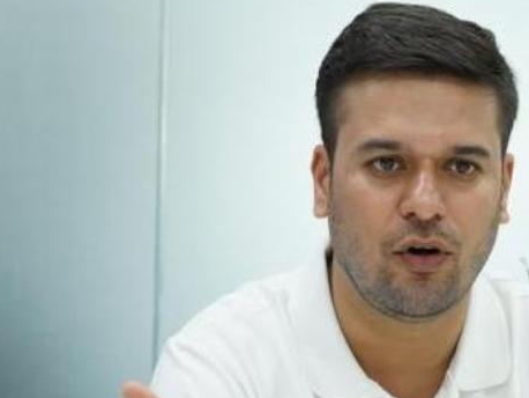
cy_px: 305
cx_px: 477
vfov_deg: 14.5
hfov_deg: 18.9
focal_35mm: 102
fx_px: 1560
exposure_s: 1/160
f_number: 4
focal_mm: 54
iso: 1250
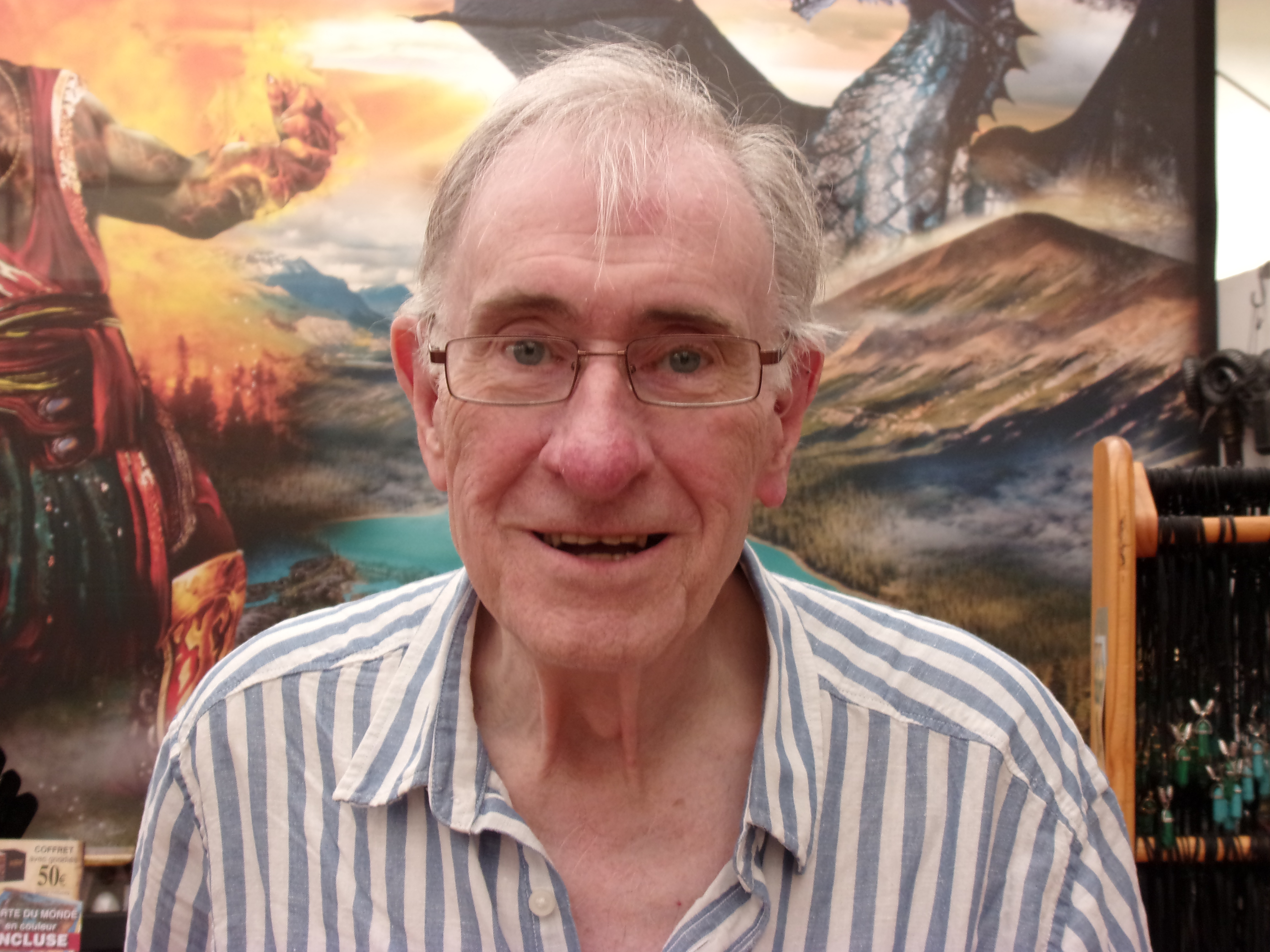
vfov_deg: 27.0
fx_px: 1981
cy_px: 476
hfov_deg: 35.5
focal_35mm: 54
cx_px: 635
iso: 112
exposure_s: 1/34
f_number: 4.3
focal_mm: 9.8
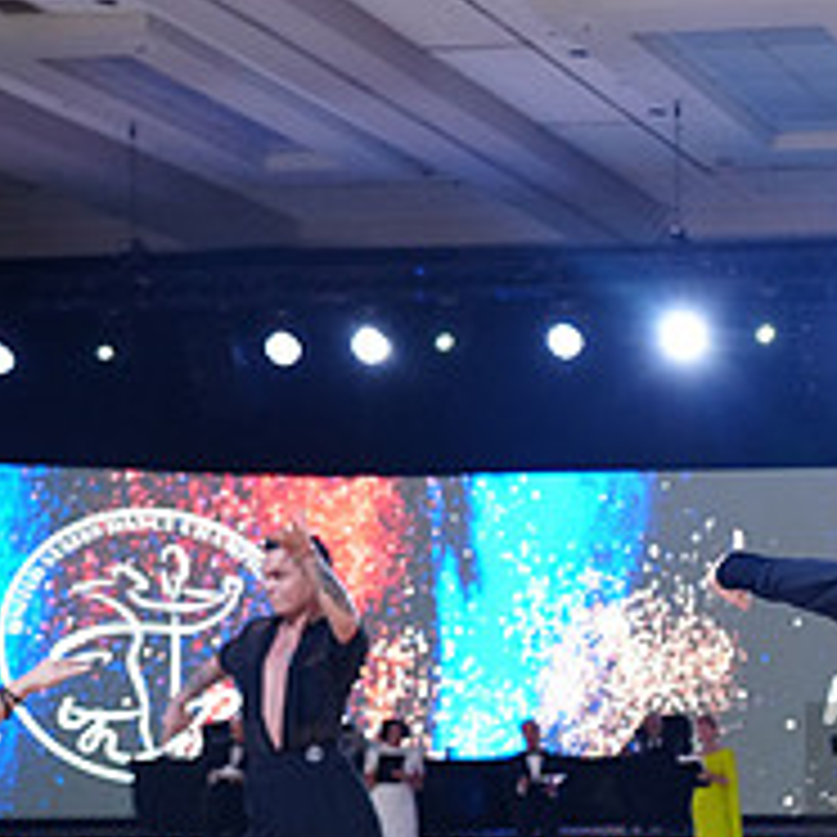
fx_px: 2106
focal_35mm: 77
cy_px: 821
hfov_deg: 19.3
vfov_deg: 21.7
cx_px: 1296
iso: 2000
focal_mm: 29
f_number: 4.5
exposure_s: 1/500
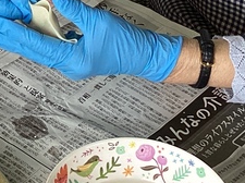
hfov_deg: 14.0
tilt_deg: -28.7
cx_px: -20
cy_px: -108
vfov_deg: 10.3
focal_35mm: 138
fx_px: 975
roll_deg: +0.5
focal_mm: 3.3
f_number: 2.4
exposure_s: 1/120
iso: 50
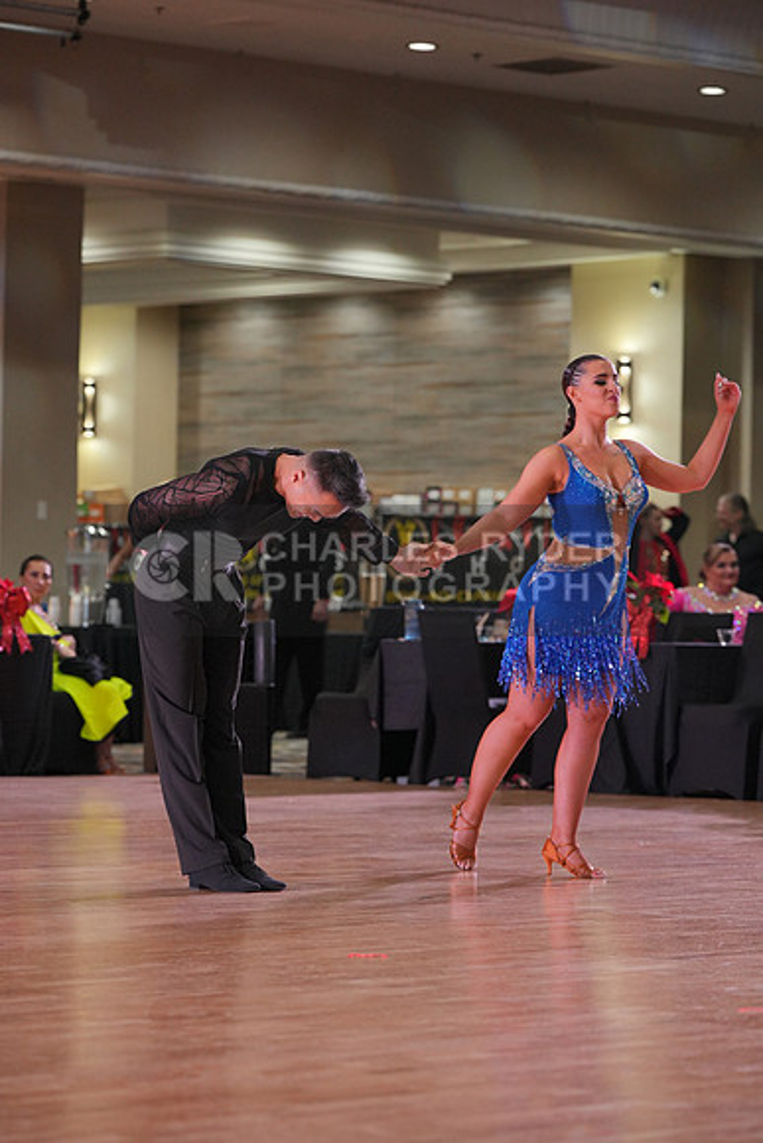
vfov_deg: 16.4
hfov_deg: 11.0
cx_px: 382
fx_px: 3971
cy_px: 572
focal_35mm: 125
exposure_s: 1/500
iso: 2000
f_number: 4
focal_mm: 125
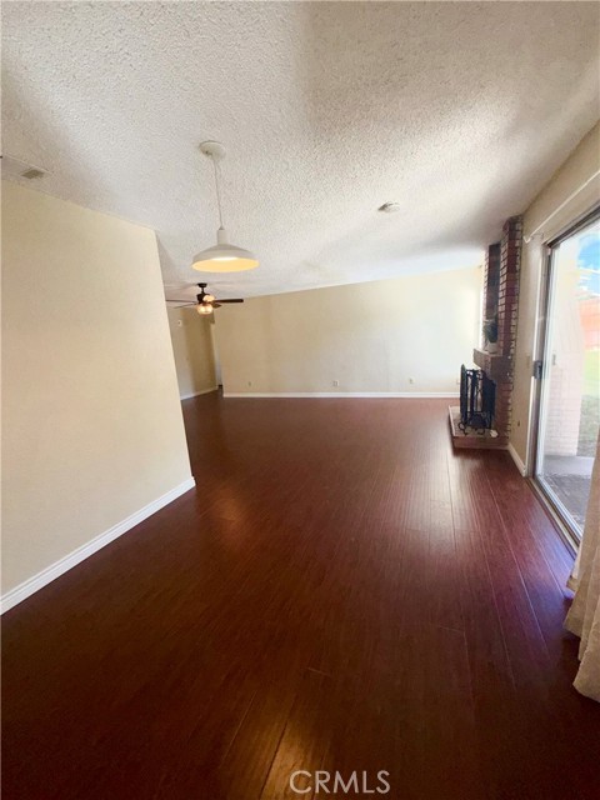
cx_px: 300
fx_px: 324
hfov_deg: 85.7
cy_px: 400
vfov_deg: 102.1
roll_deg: +3.9
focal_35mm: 14
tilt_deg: -11.6
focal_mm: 2.22
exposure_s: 1/121
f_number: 2.2
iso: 50
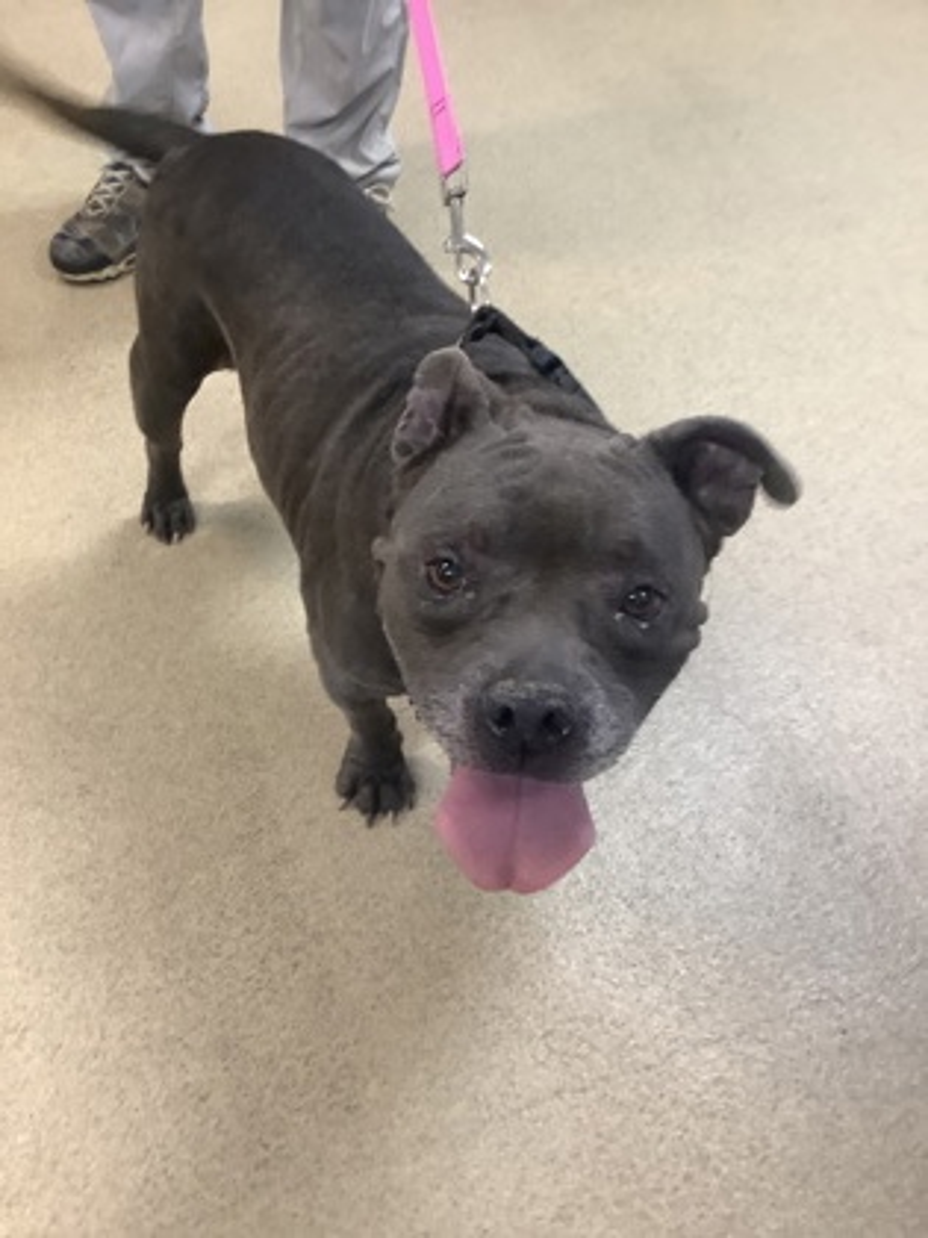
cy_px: 619
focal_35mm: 31
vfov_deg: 58.4
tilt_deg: -49.6
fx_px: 1108
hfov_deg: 45.4
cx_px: 464
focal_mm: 3.3
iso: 200
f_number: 2.4
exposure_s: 1/60
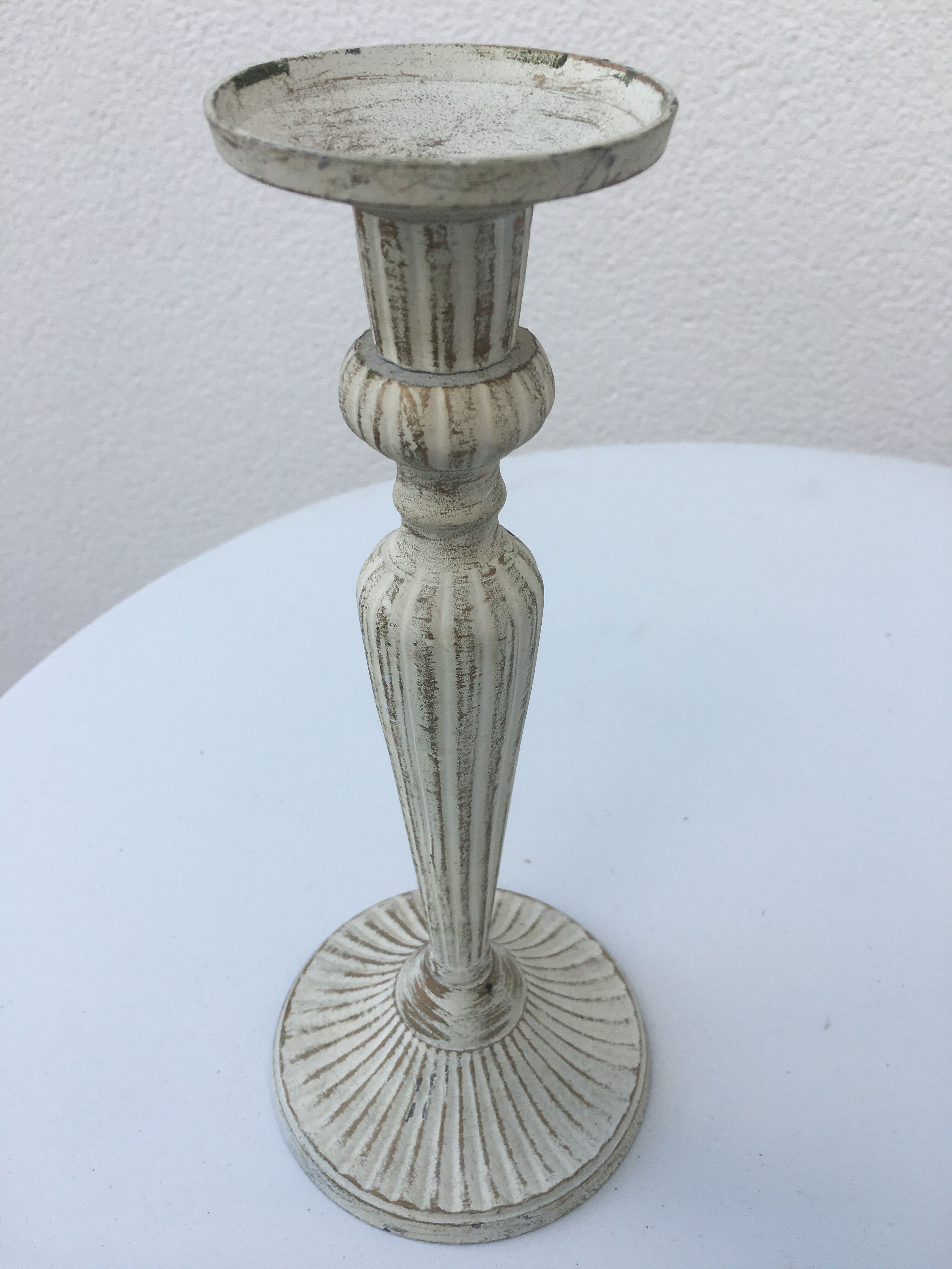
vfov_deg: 61.7
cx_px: 476
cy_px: 634
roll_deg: -5.6
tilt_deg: -37.4
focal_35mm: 29
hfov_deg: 48.2
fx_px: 1063
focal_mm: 4.15
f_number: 2.2
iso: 25
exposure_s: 1/371
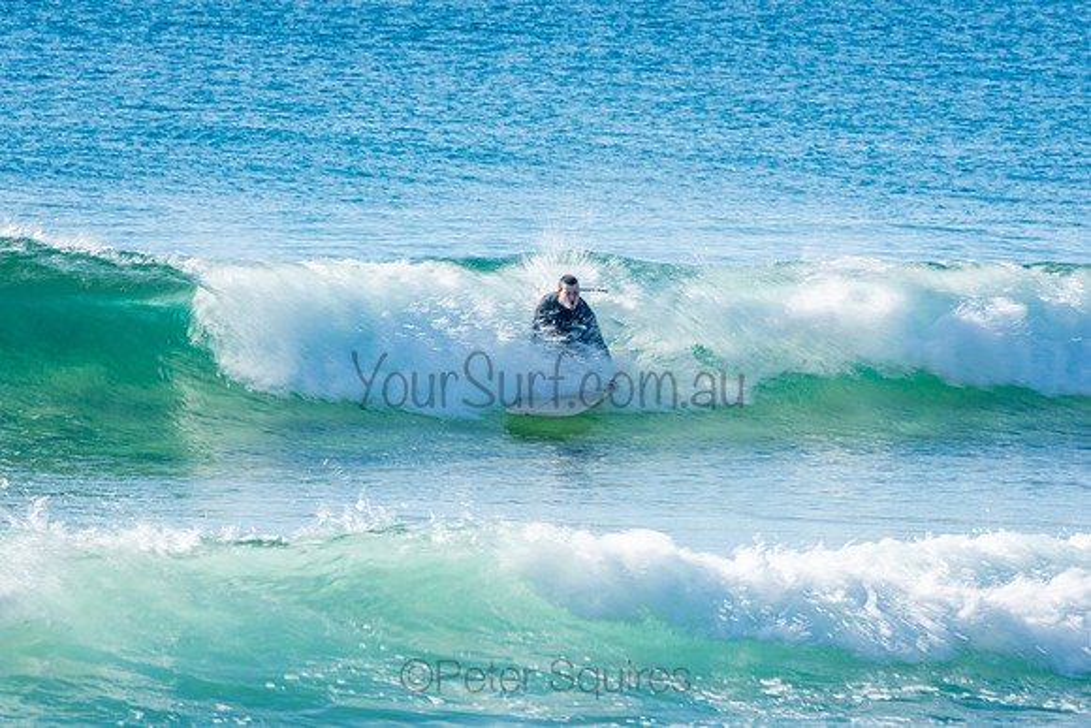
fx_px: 18187
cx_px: 546
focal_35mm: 600
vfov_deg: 2.3
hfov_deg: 3.4
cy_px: 364
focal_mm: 400
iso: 100
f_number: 18
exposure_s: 1/50
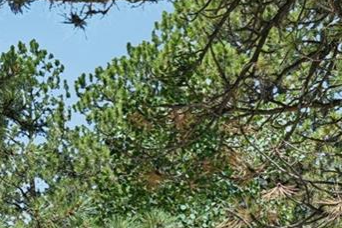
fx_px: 1329
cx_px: 206
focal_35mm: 140
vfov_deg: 9.0
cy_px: 497
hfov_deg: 14.7
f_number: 10
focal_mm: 30
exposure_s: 1/60
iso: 64
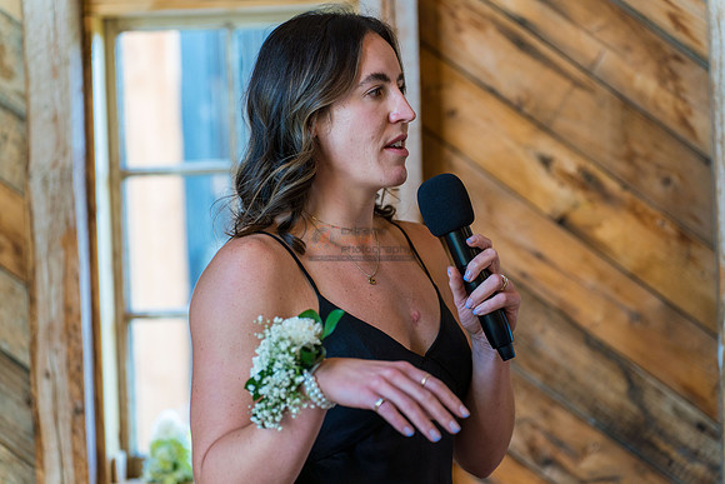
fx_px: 2224
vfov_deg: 12.4
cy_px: 242
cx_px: 362
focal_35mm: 110
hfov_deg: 18.5
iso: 400
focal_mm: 106
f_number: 2.8
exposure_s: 1/160
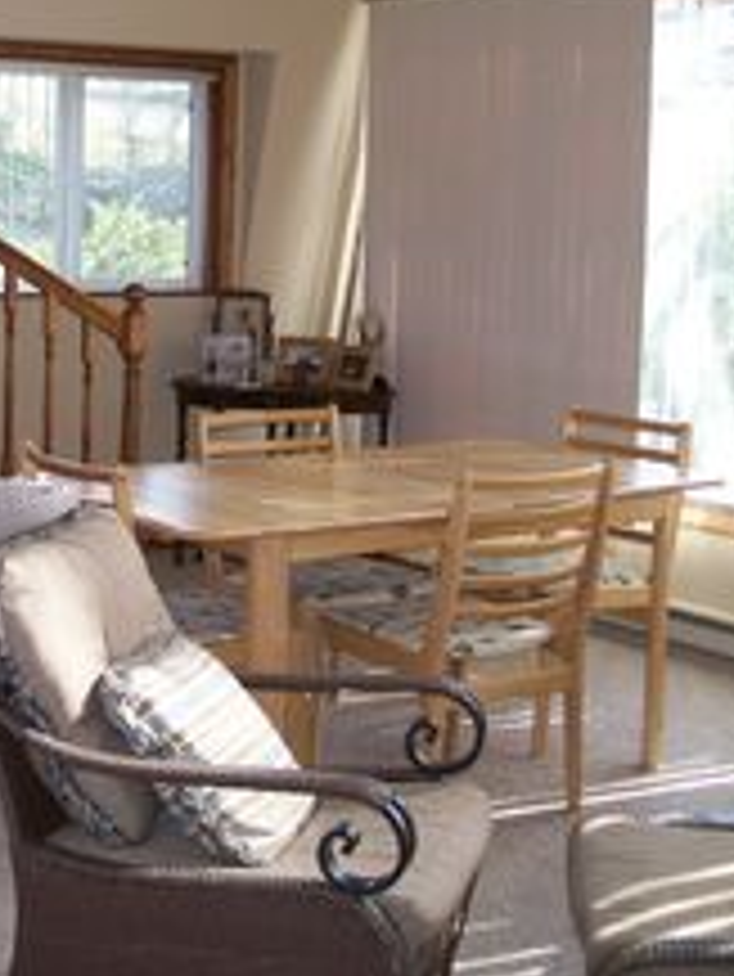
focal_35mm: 61
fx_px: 1723
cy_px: 378
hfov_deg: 23.1
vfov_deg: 31.6
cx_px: 9
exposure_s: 1/64
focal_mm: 6
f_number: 2.7
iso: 80
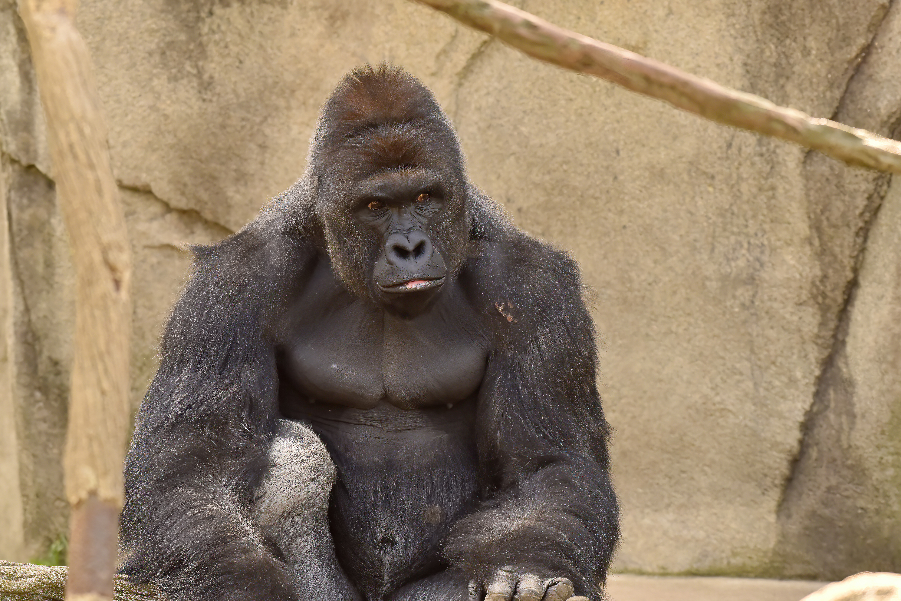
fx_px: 7635
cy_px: 346
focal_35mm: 305
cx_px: 461
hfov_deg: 6.8
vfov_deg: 4.5
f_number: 5.6
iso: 800
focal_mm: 250
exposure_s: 1/800
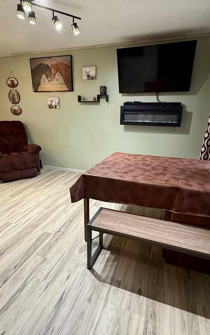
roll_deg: +0.2
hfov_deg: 59.7
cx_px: 106
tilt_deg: -17.4
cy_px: 168
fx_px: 183
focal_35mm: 20
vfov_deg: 85.1
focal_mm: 2.22
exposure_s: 1/60
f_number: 2.2
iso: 320
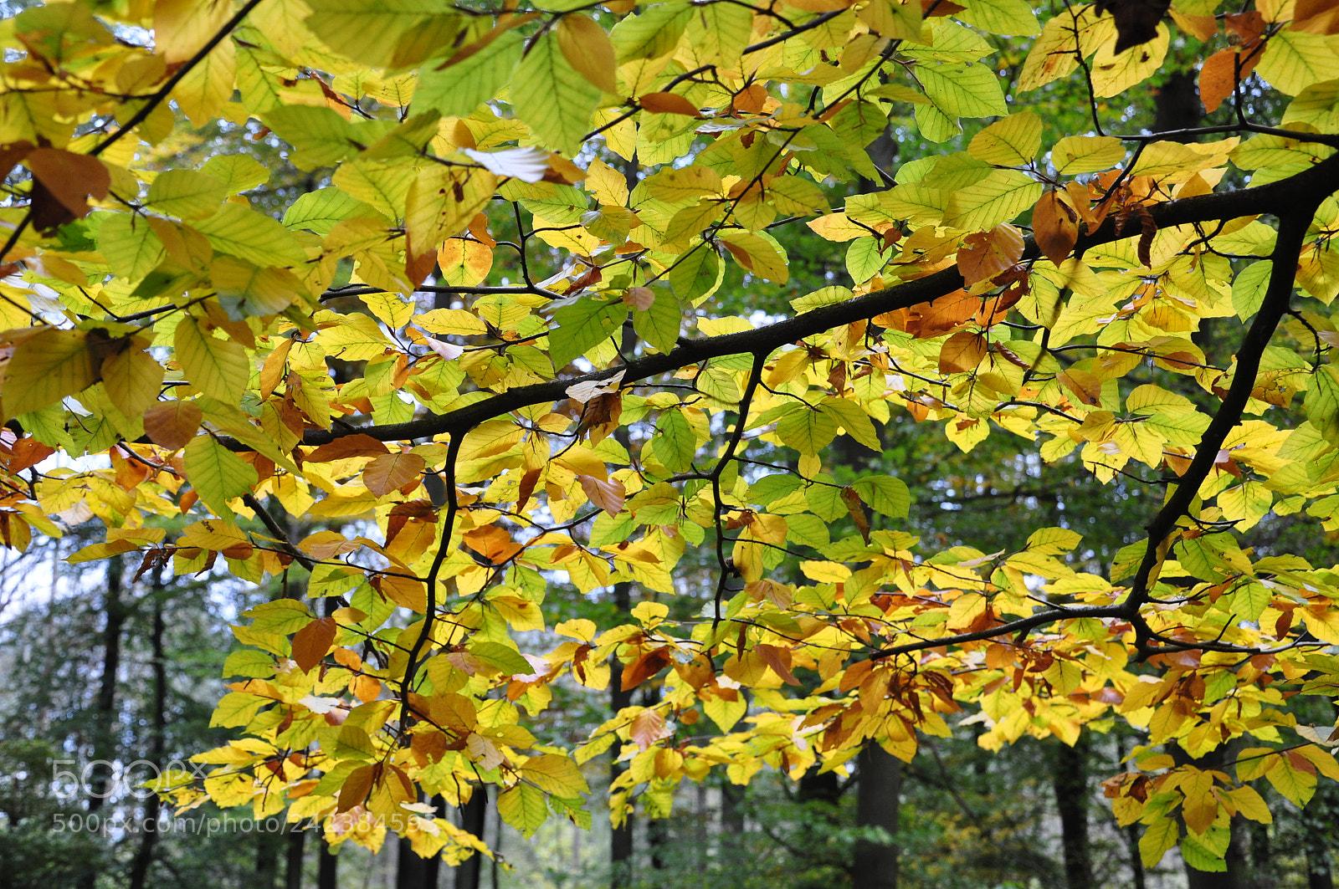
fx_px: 1560
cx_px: 670
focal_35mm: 42
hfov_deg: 46.4
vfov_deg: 31.8
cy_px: 444
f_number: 6.3
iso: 400
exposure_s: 1/15
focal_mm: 28
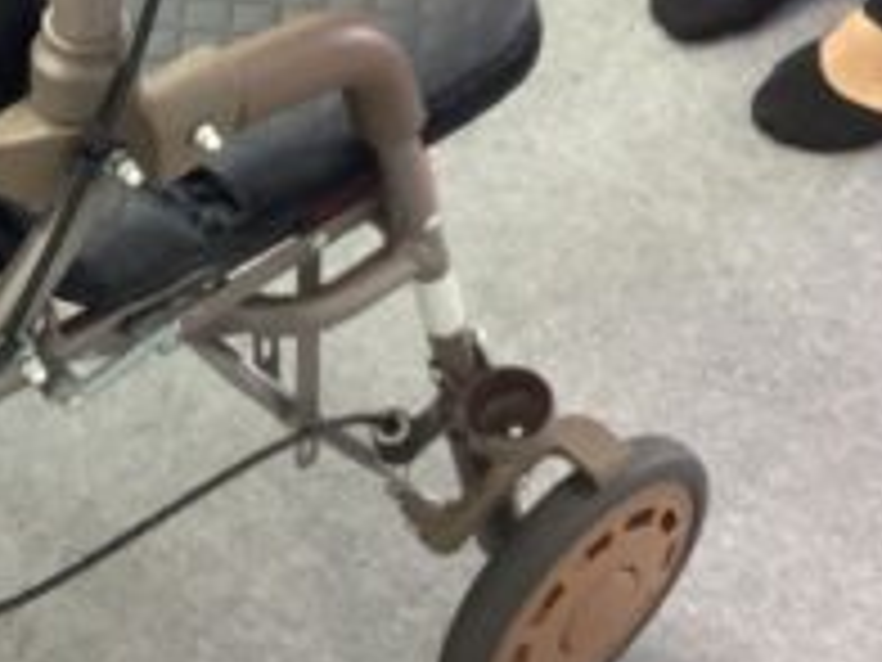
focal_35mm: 95
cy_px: 108
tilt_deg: -47.1
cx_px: 108
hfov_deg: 20.3
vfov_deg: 15.4
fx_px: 2421
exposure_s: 1/50
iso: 400
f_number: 2.4
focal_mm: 3.3
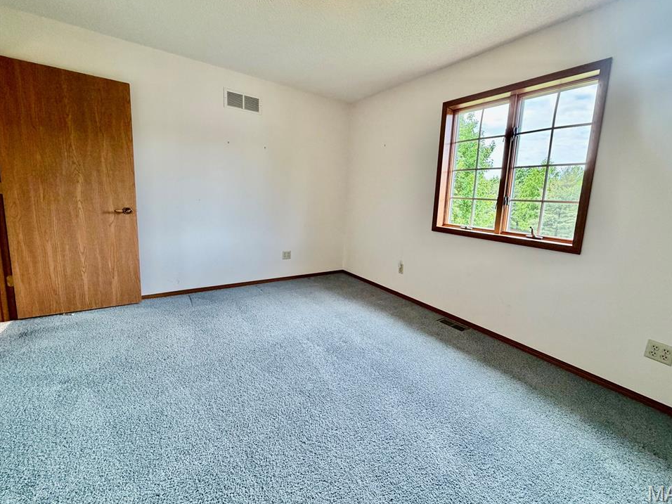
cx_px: 358
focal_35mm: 15
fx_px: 291
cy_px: 238
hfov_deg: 98.0
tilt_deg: -8.0
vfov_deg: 81.7
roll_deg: -2.8
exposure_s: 1/120
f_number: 2.2
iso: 160
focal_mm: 2.22
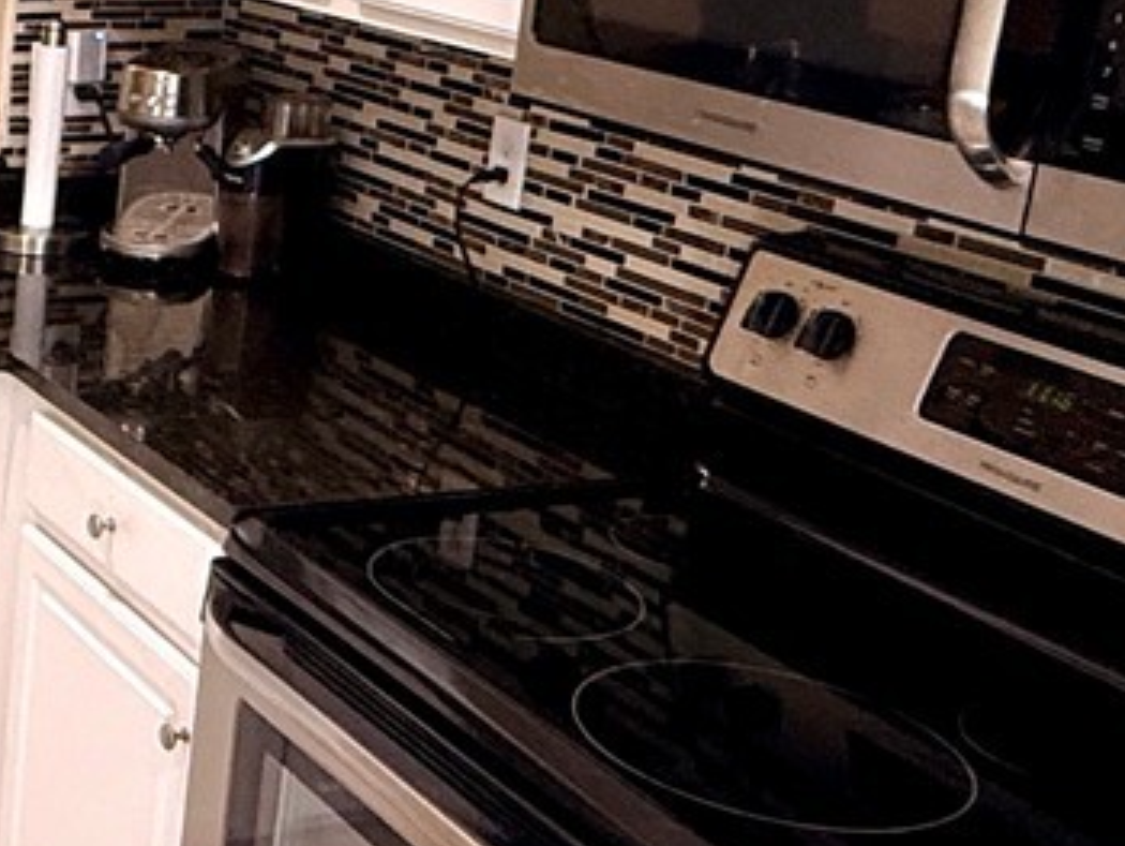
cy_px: 347
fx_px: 2081
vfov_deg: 22.9
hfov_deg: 24.8
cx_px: -460
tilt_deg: -15.0
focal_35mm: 64
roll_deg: -0.7
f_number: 2.2
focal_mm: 2.22
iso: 200
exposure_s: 1/120
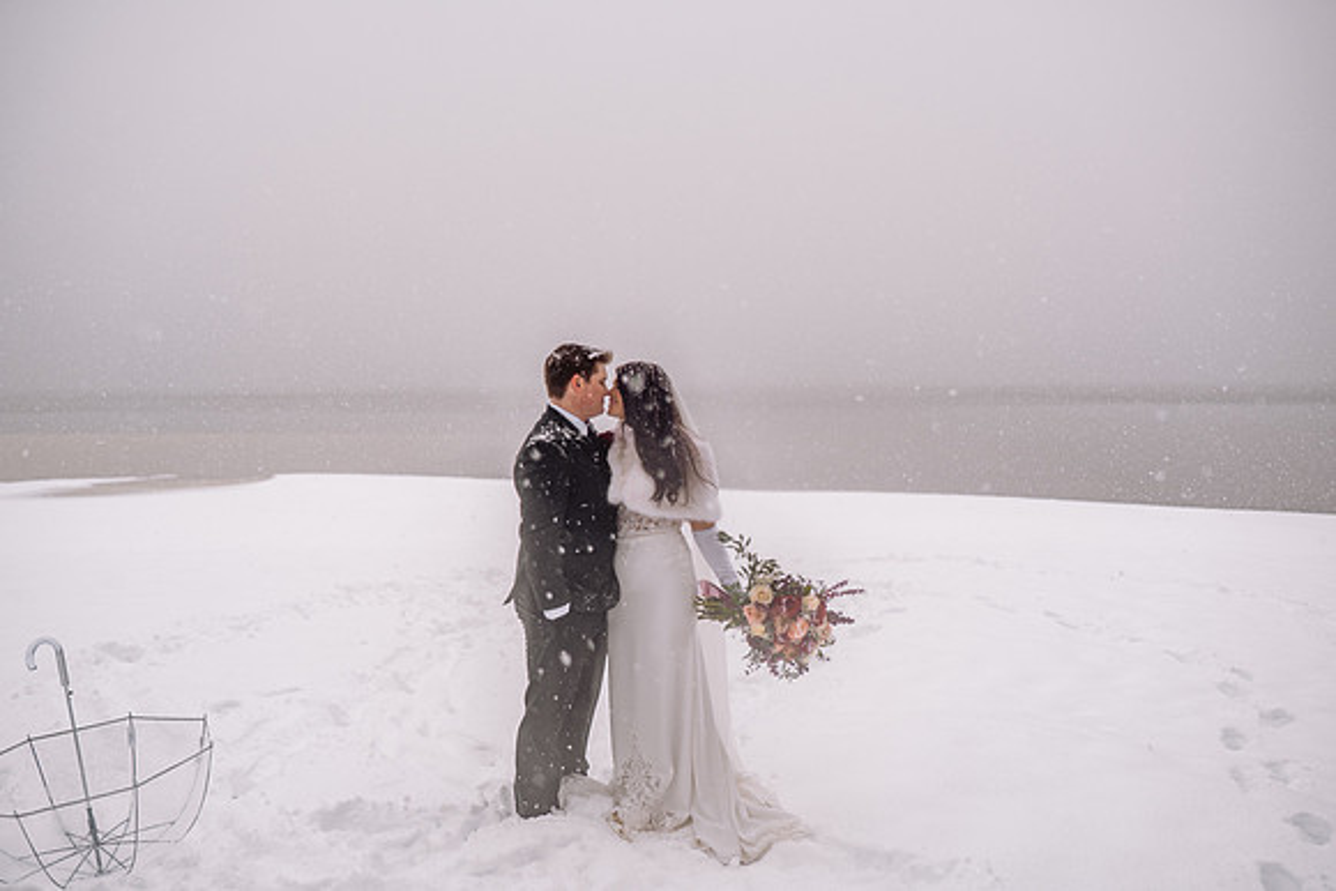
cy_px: 446
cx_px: 668
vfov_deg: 37.2
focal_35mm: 36
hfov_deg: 53.5
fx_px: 1326
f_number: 2.5
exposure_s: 1/200
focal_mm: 35
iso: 100
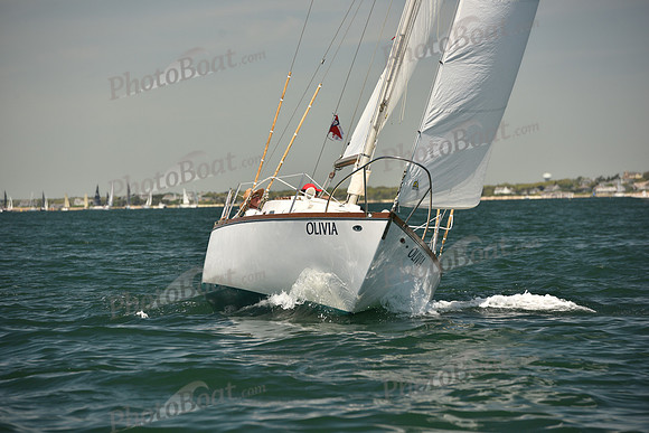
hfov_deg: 10.8
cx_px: 324
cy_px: 216
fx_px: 3426
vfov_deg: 7.2
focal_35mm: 190
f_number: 5.6
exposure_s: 1/800
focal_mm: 190
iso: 250
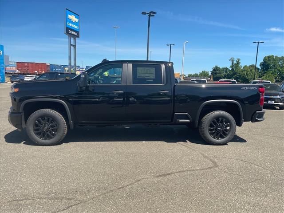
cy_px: 106
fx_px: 213
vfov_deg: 53.1
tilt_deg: -4.9
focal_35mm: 26
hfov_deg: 67.3
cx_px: 142
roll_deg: +0.5
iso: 32
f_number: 1.6
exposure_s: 1/932
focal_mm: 4.2
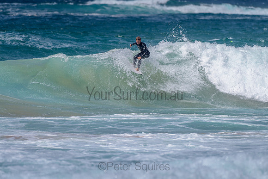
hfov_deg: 3.4
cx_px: 132
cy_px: 78
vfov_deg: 2.2
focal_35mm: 614
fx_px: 4574
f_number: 5.6
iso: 80
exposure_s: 1/2000
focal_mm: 500
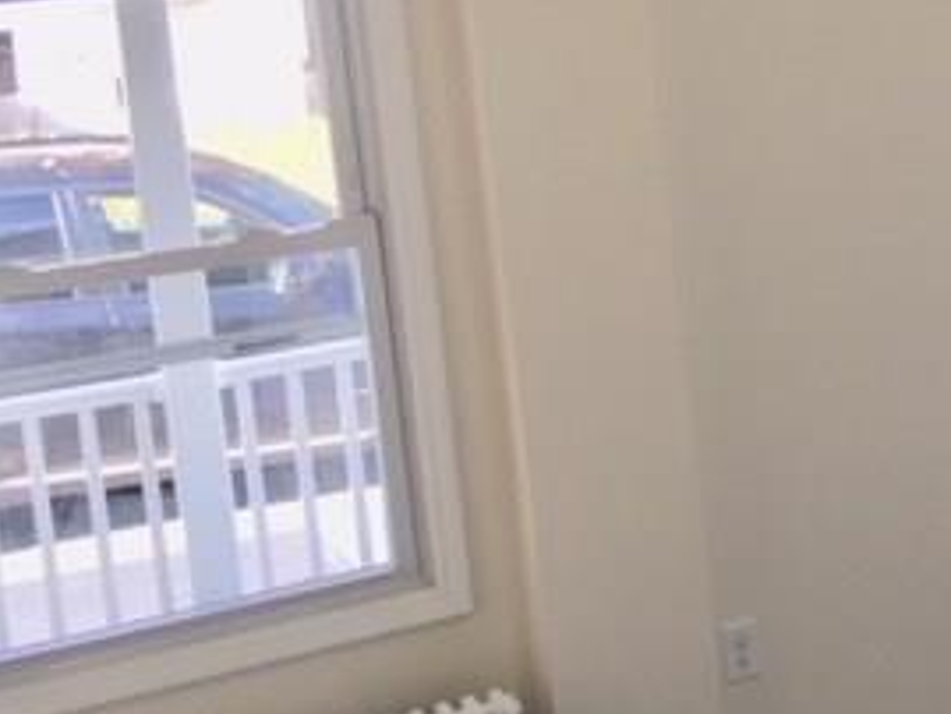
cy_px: 163
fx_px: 1896
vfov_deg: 21.1
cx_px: 1068
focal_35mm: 69
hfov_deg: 25.9
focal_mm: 4.15
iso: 40
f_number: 2.2
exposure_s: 1/120
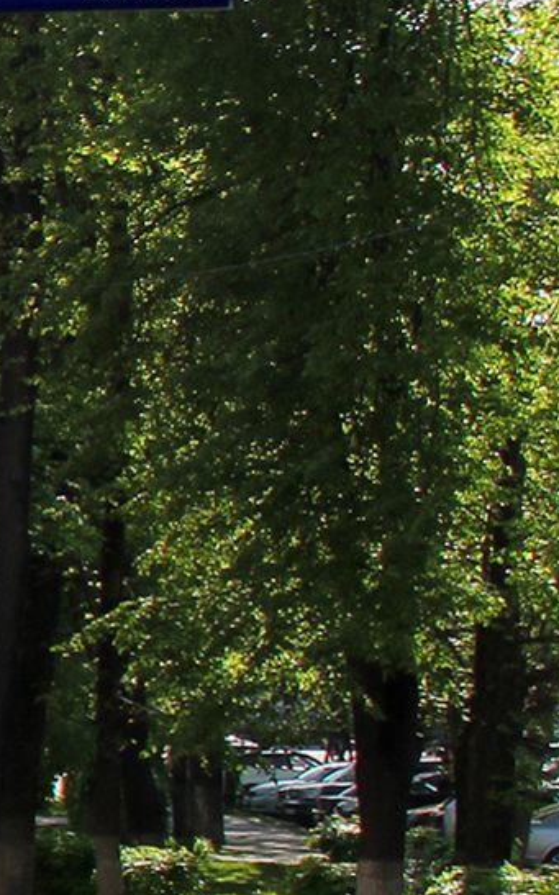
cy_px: 521
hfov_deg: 4.6
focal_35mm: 272
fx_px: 6634
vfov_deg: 7.7
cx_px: -1313
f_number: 9
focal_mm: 18
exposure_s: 1/125
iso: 100
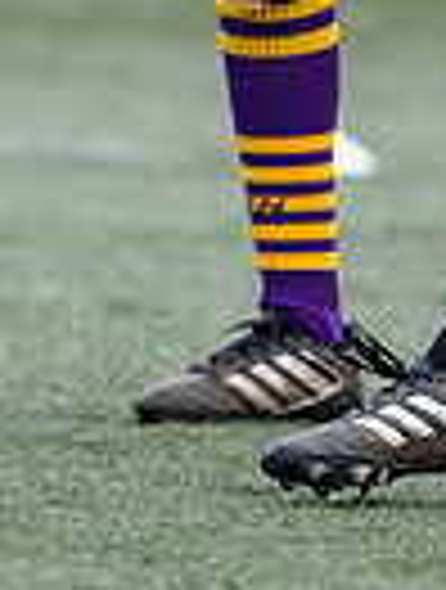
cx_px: 724
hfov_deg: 0.7
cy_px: -184
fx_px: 39252
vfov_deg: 0.9
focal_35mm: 2296
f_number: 3.5
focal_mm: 400
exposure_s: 1/1600
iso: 500
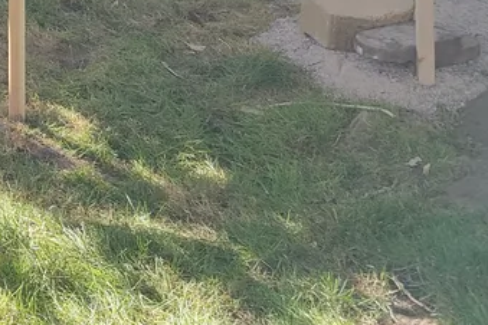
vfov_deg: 12.1
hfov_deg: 17.4
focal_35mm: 99
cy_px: -344
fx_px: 1342
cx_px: -347
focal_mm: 6.06
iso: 50
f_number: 1.8
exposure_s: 1/594
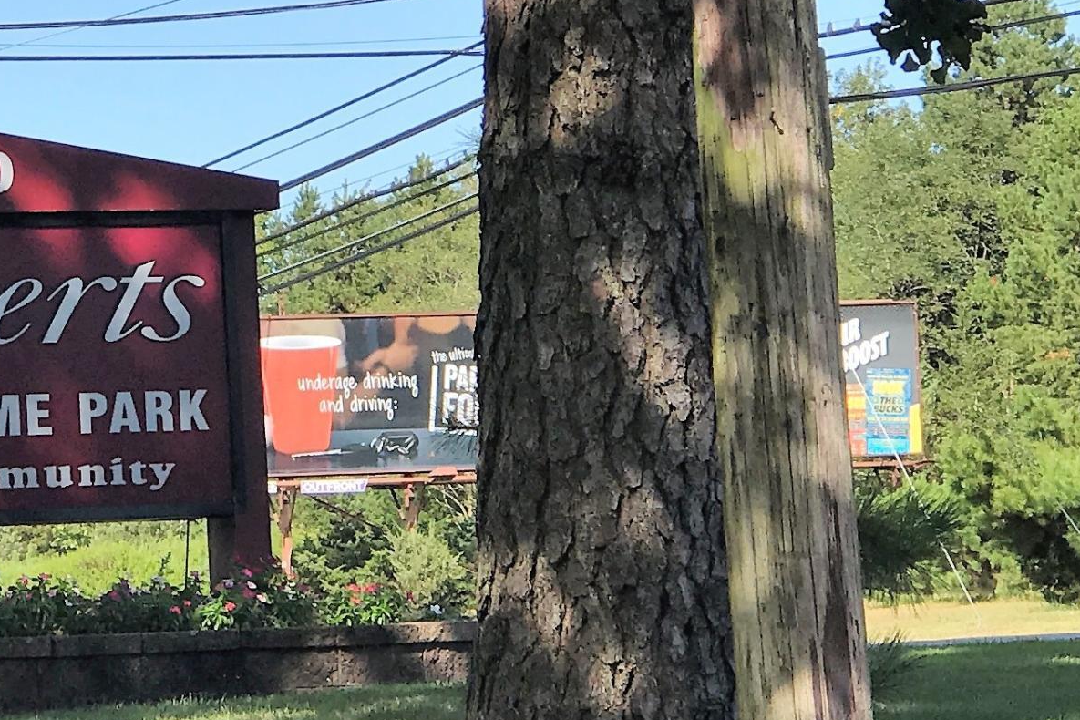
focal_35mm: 150
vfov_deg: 9.1
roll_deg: +2.9
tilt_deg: +5.0
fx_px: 4500
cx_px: 59
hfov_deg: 13.5
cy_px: 197
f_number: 2.8
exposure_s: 1/507
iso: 20
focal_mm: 6.6
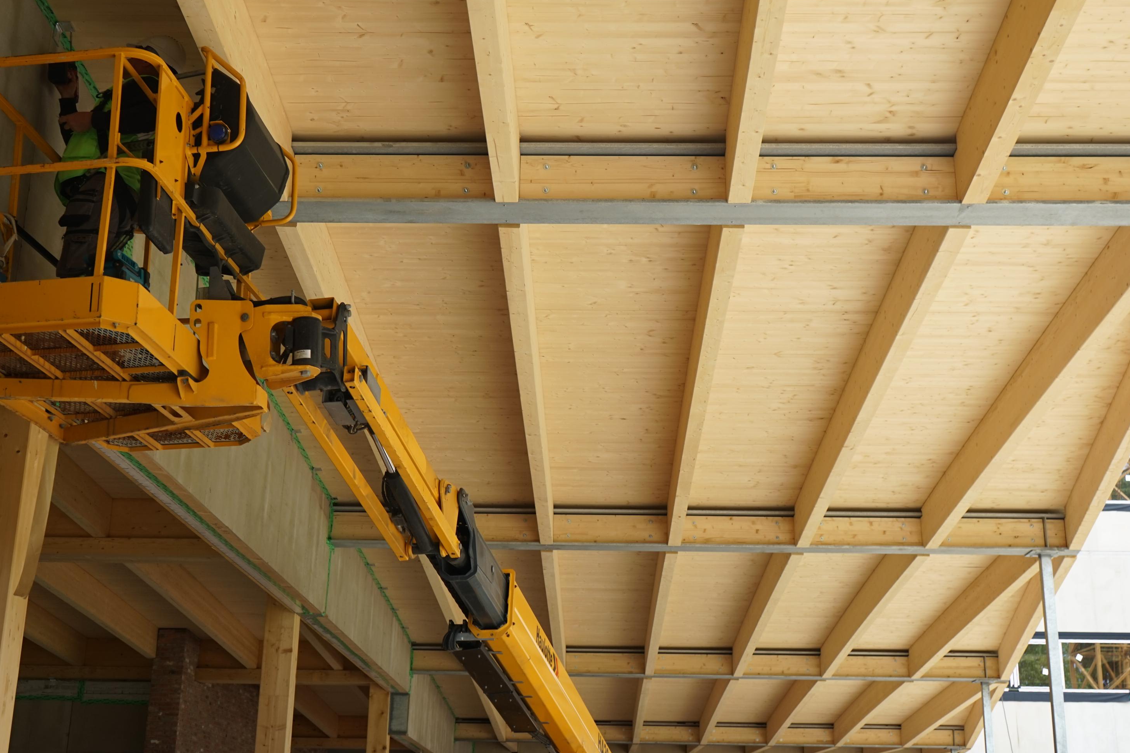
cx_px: 548
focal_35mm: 49
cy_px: 270
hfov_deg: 40.3
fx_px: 1538
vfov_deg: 27.4
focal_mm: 37
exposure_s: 1/160
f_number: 5
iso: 160
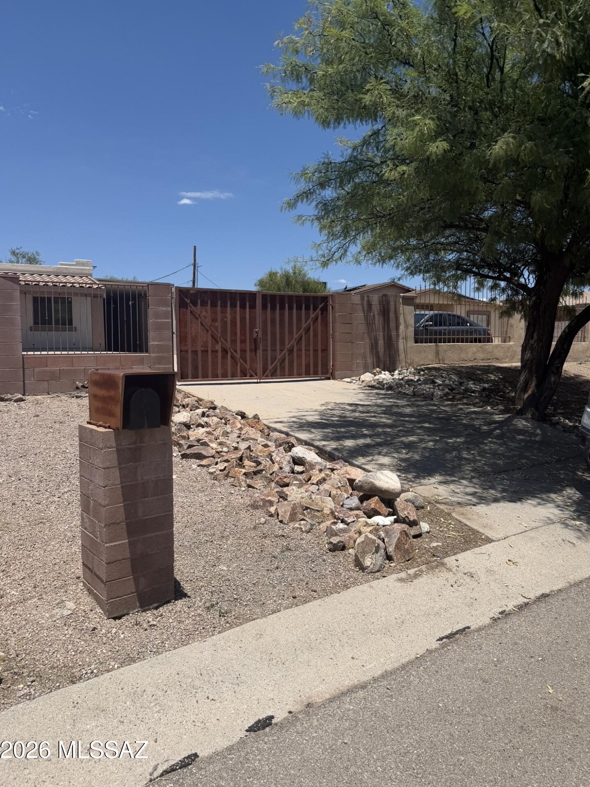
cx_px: 288
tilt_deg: -3.4
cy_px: 378
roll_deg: +1.1
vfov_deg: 69.4
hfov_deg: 54.9
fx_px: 568
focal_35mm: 25
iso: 80
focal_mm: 6.76
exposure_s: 1/6711
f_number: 1.78
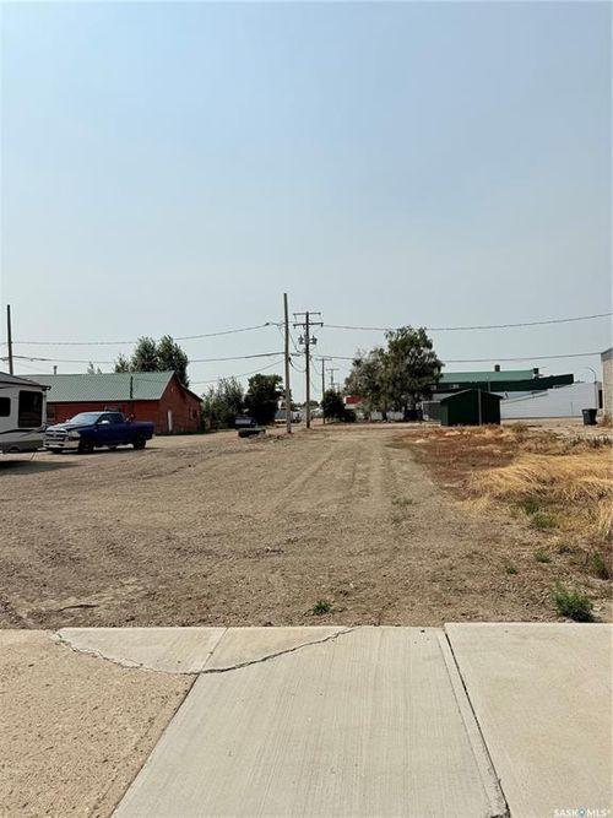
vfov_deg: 71.6
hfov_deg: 56.8
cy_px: 409
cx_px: 306
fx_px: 567
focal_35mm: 24
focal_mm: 6.76
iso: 80
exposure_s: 1/10309
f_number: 1.78
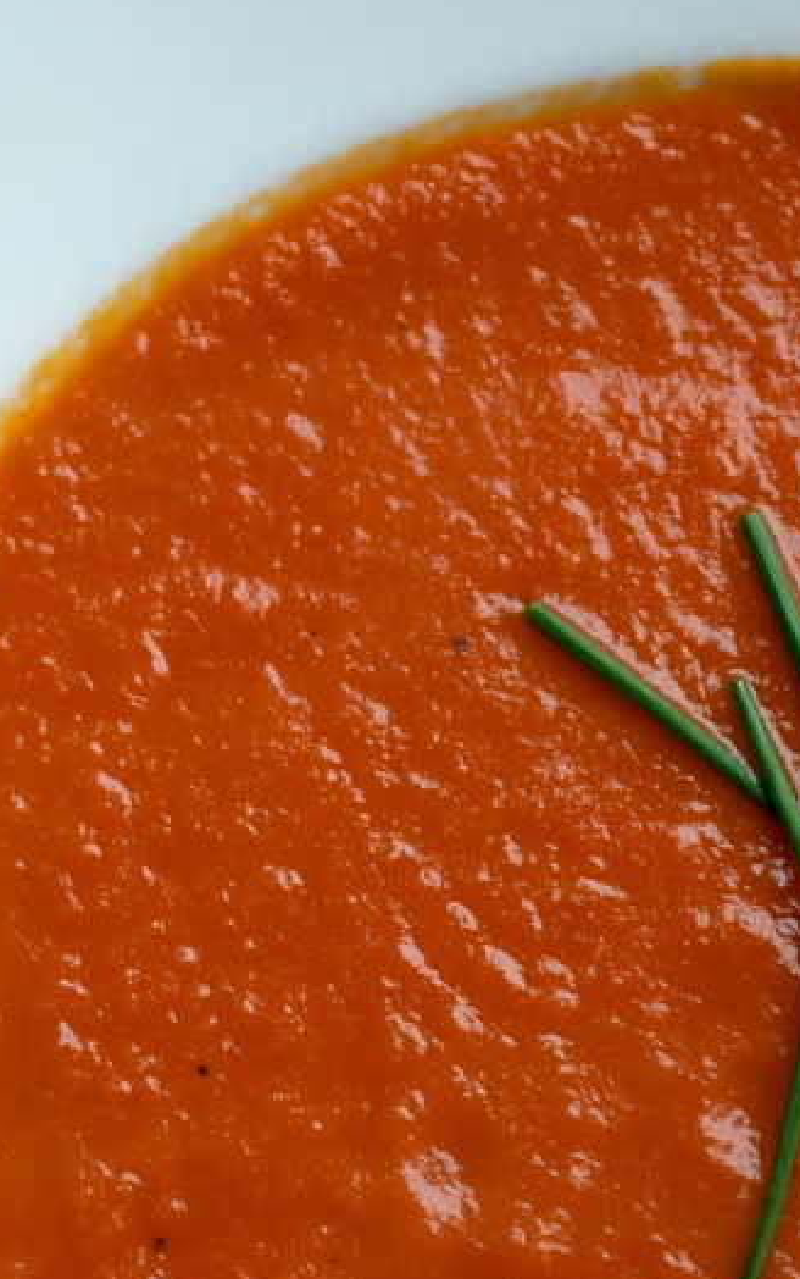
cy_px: 671
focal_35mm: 105
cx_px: -200
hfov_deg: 12.2
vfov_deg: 19.8
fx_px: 3659
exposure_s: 1/150
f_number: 2.8
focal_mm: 30
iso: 125
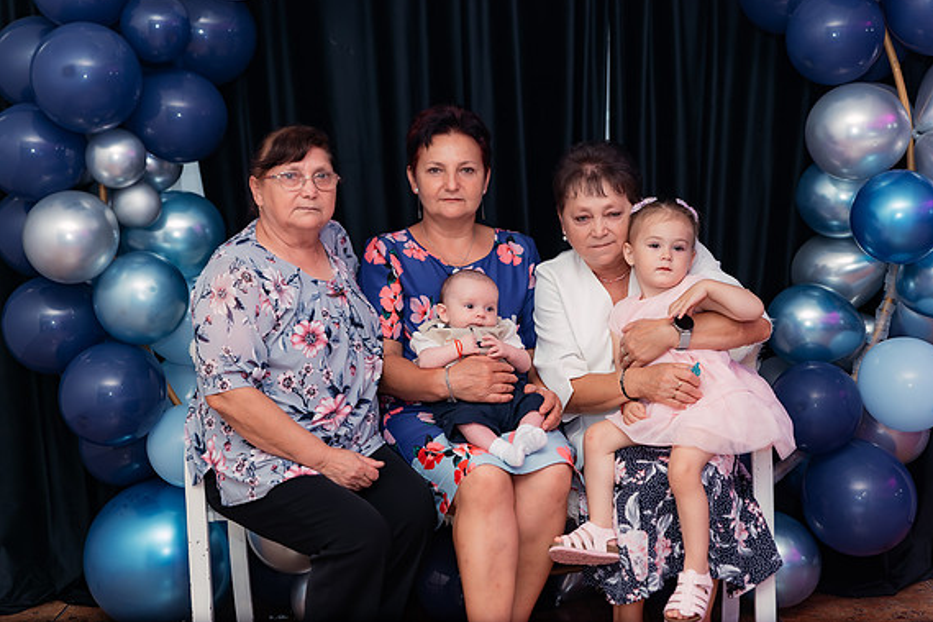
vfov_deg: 25.5
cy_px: 307
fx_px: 1373
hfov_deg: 37.5
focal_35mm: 53
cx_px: 462
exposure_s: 1/250
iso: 2000
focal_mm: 52
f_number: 3.5
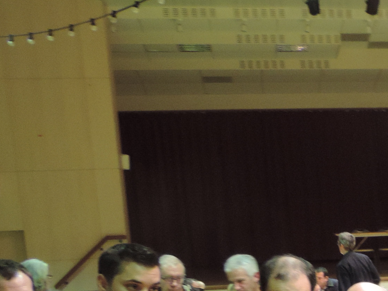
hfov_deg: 18.2
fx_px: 1087
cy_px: 412
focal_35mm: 97
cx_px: 562
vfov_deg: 14.4
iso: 400
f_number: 3.2
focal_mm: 5.8
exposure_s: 1/13
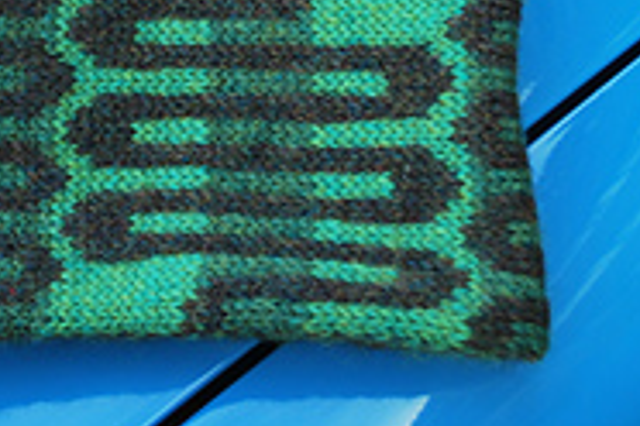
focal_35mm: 105
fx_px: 1867
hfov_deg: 19.1
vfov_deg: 12.8
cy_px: -50
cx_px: 62
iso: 200
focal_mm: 26
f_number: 5
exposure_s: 1/100
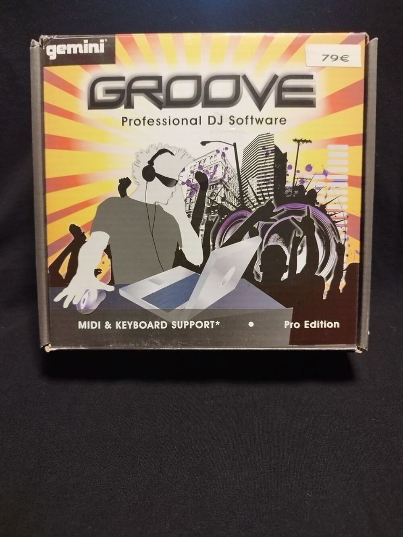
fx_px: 372
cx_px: 202
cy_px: 268
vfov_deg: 71.6
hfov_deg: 56.8
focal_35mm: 24
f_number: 1.89
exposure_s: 1/33.3
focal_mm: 5.89
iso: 370
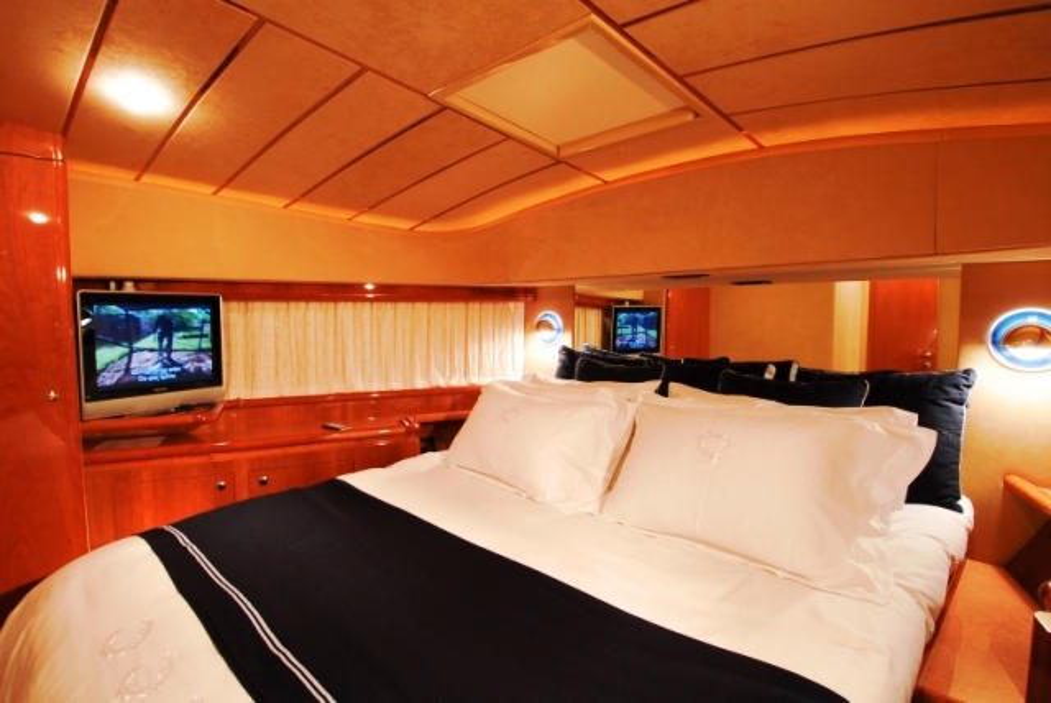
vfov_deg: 67.5
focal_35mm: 18
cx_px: 526
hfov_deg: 89.9
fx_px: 526
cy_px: 352
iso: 100
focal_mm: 12
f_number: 8
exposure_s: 6
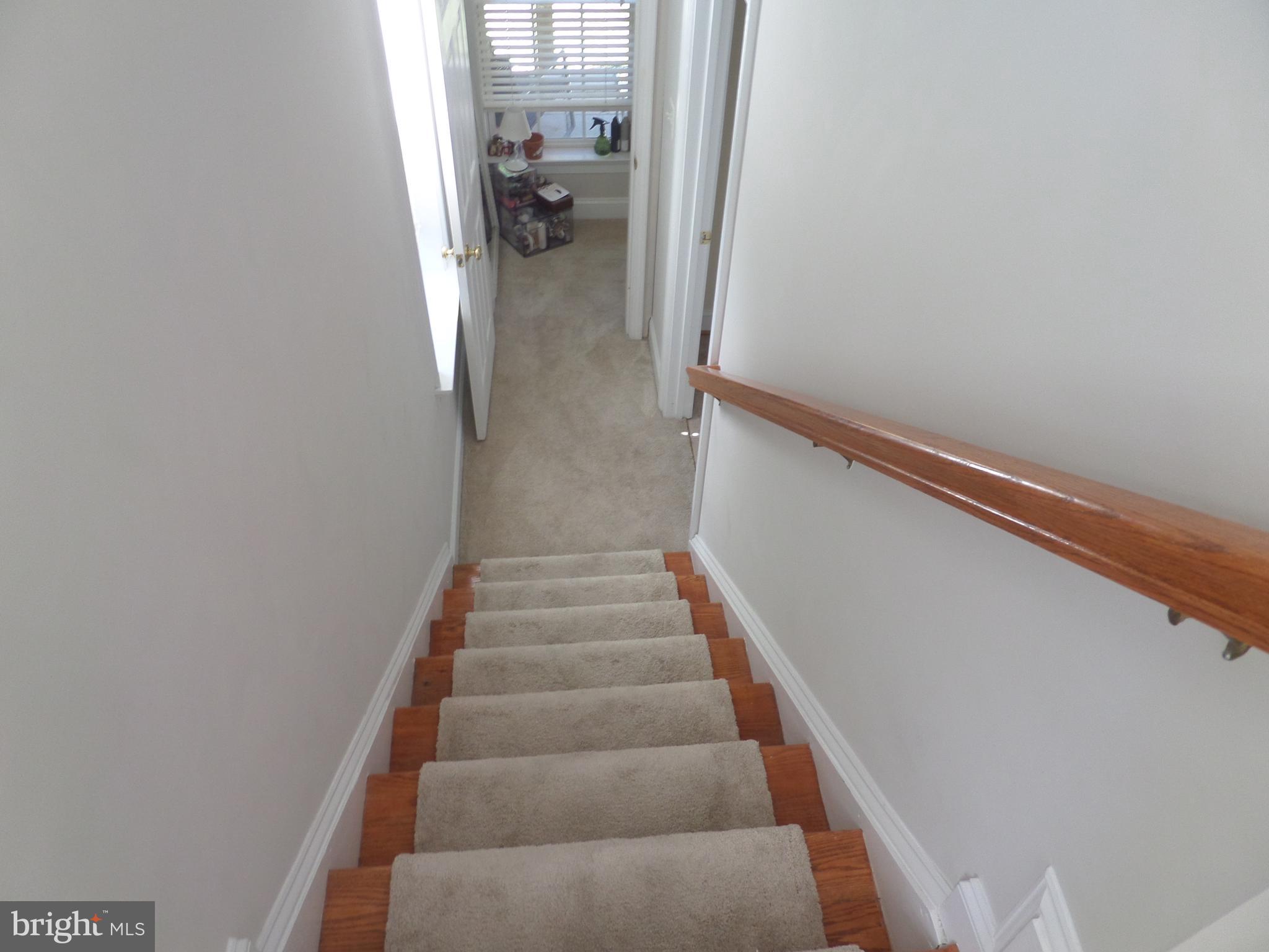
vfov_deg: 56.8
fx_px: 880
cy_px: 476
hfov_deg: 71.6
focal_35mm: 24
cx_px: 634
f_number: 3.2
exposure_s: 1/30
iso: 120
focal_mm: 4
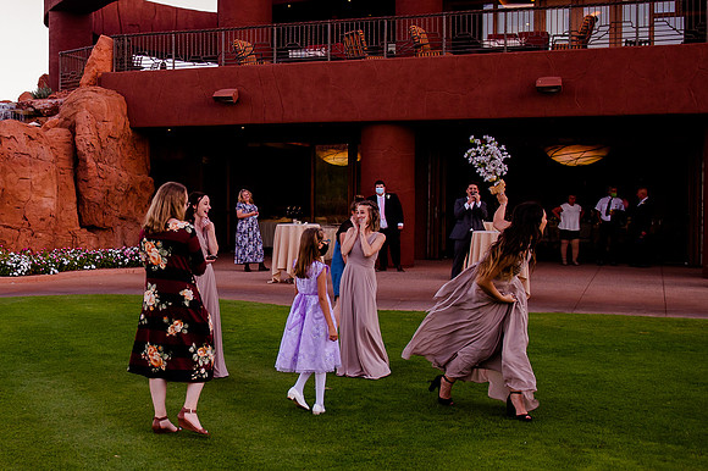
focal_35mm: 54
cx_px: 166
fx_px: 1068
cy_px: 225
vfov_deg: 24.9
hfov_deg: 35.7
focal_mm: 28
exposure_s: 1/320
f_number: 3.2
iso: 640
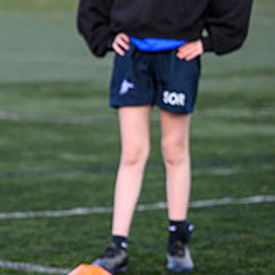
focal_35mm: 420
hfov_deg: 4.1
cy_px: 154
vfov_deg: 4.2
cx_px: -201
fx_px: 3775
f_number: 3.5
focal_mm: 125
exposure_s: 1/1000
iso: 500
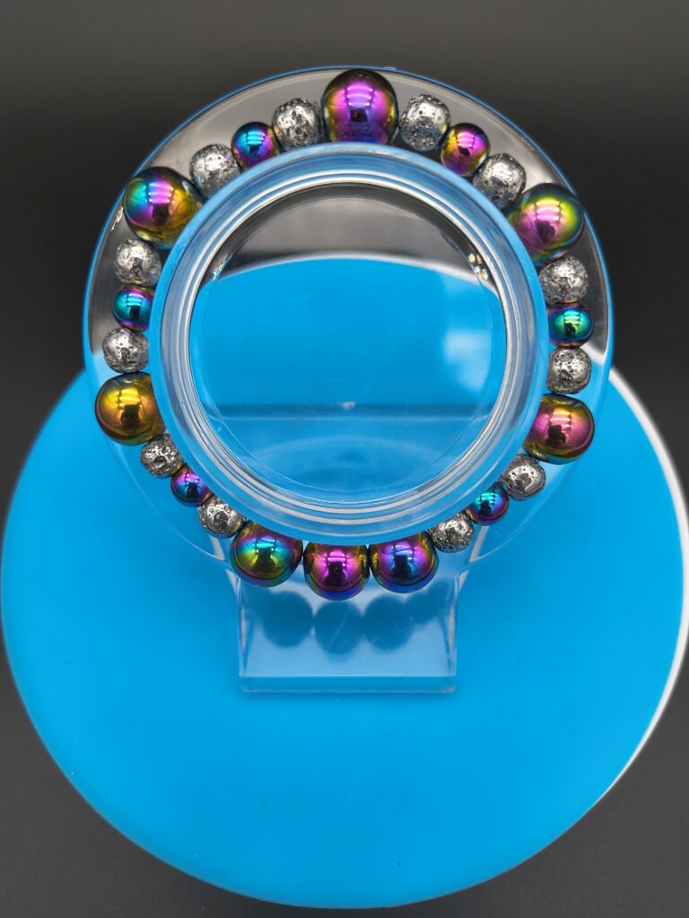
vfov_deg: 69.4
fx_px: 663
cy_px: 459
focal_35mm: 25
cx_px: 344
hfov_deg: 54.9
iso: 641
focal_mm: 4.68
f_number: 1.7
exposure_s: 1/120
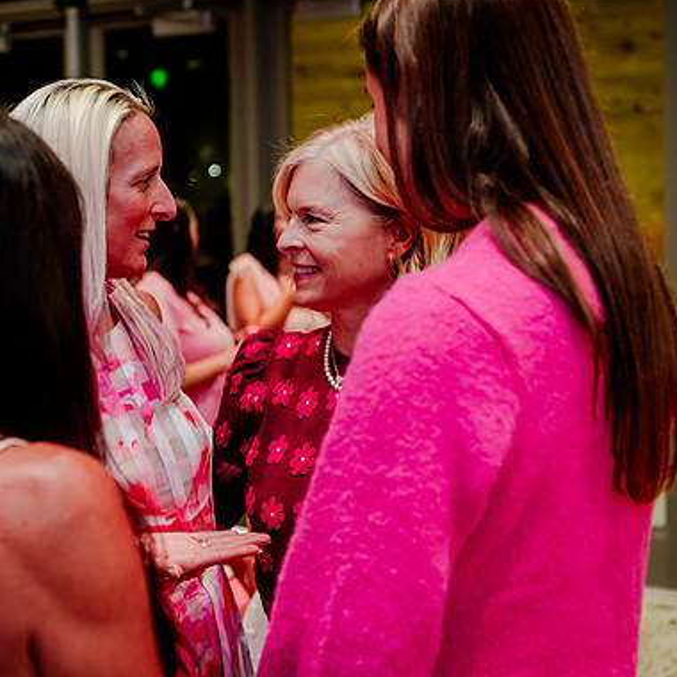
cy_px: 316
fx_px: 1460
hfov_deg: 26.0
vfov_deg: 26.1
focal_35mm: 66
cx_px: 263
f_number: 3.5
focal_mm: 48
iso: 2500
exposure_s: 1/125
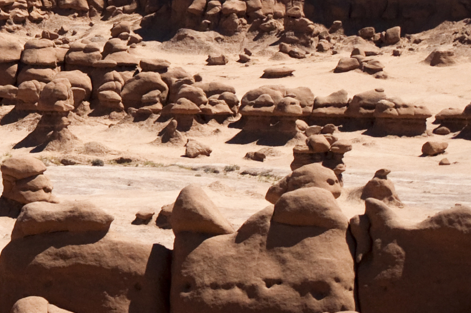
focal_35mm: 359
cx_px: -254
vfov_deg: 3.8
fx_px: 4693
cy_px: -30
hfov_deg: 5.7
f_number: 6.3
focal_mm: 55
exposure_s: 1/4000
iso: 200
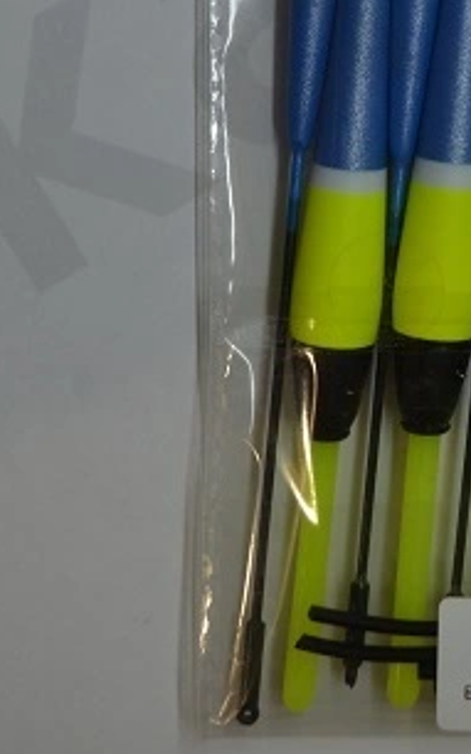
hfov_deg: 11.3
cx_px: 612
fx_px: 2323
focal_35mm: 113
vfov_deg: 17.6
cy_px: -155
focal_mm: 30
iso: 220
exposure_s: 1/60
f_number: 5.6
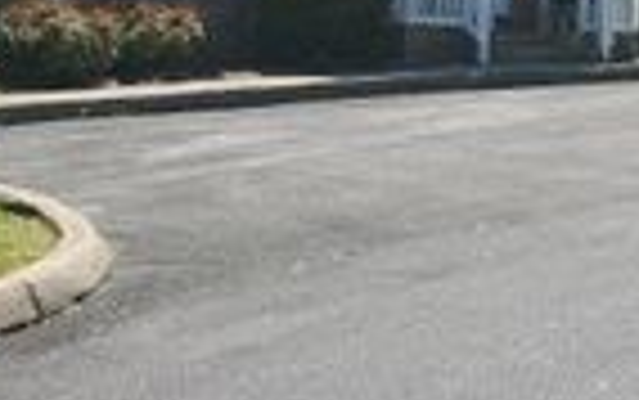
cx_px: 630
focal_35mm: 97
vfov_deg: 13.3
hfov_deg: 20.7
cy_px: -16
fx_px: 1691
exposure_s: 1/1245
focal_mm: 4.3
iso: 50
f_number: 2.4
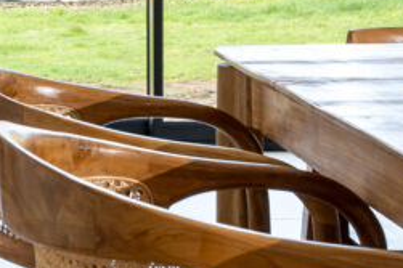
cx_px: -116
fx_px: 1644
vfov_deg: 9.1
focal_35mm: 147
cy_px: -116
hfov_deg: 13.5
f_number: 9
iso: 200
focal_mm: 36
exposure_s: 1/15
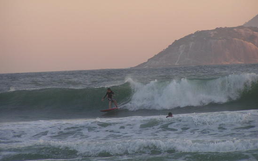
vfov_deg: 5.0
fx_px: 1849
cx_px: 129
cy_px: 81
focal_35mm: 263
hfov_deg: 8.0
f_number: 3.5
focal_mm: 37.8
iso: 64
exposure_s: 1/250
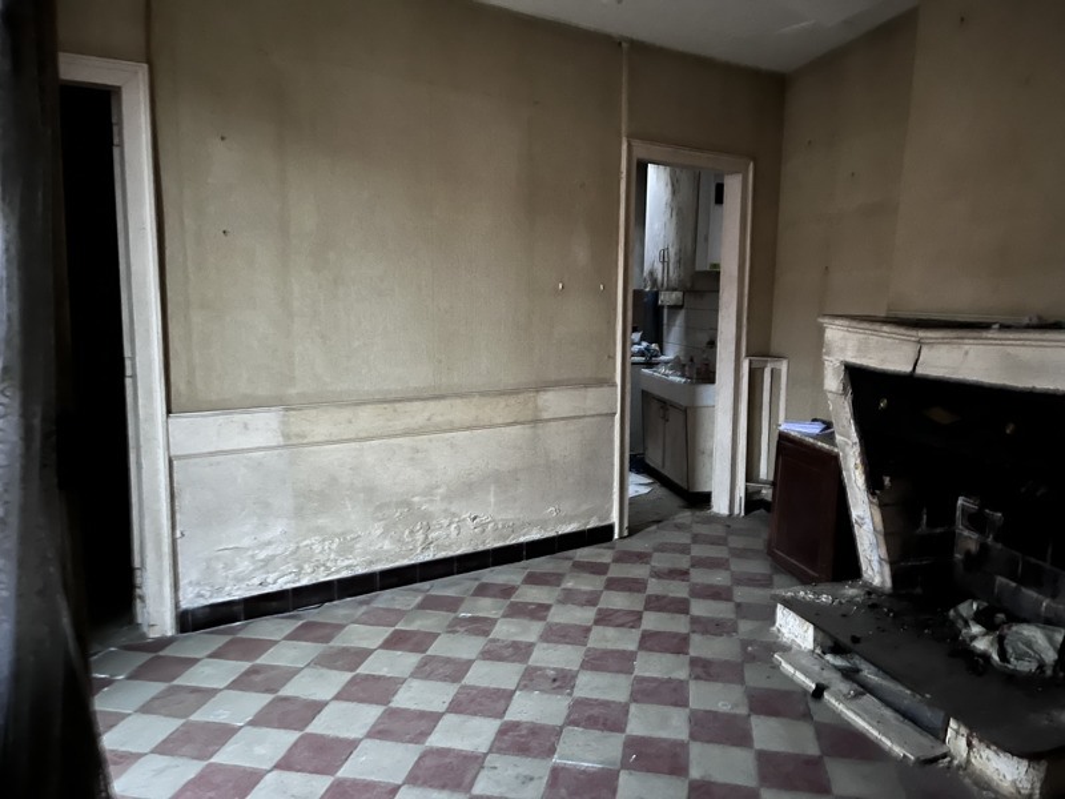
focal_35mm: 26
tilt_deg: -5.1
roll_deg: -0.9
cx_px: 532
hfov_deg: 67.3
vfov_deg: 53.1
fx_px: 800
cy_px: 400
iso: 640
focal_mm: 5.1
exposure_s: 1/5
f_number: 1.6
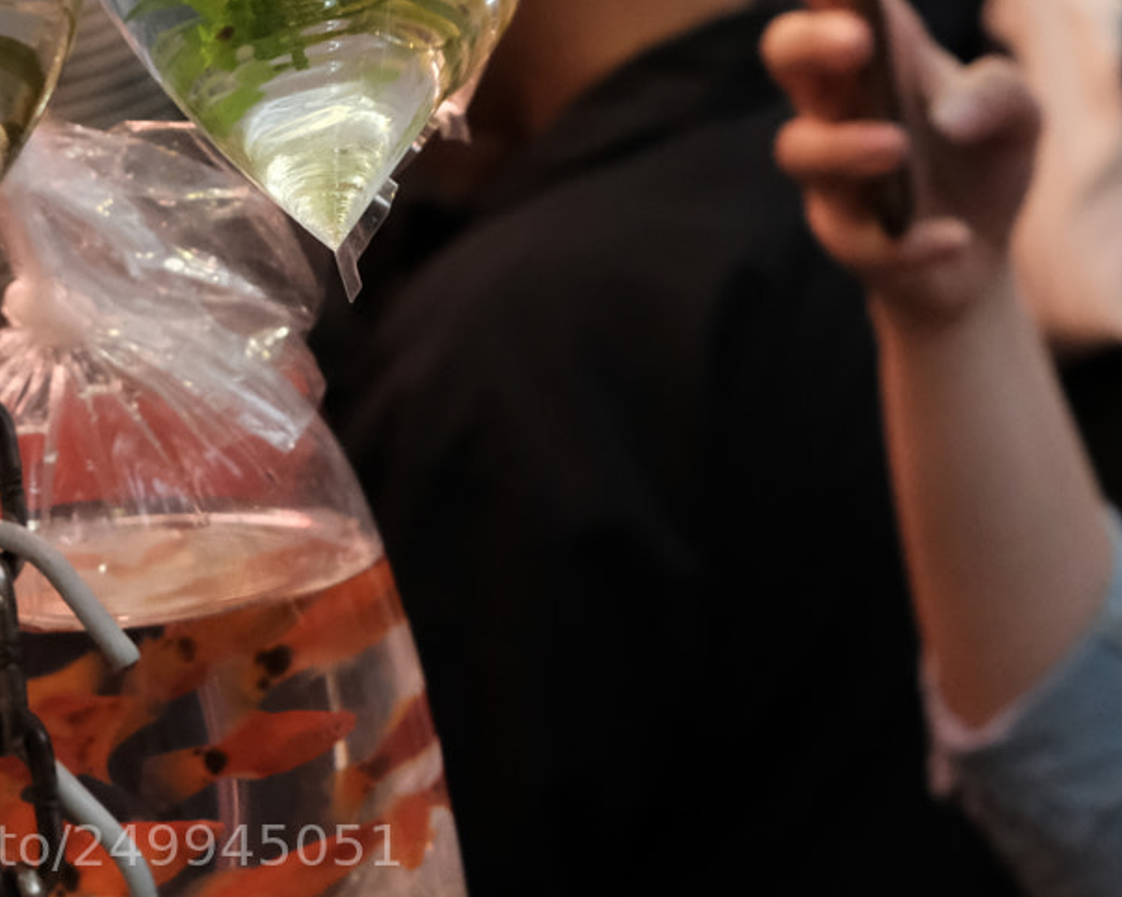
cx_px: 916
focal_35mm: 87
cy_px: 1
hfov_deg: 21.7
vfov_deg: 17.3
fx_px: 2889
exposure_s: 1/1000
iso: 4000
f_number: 4
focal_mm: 23
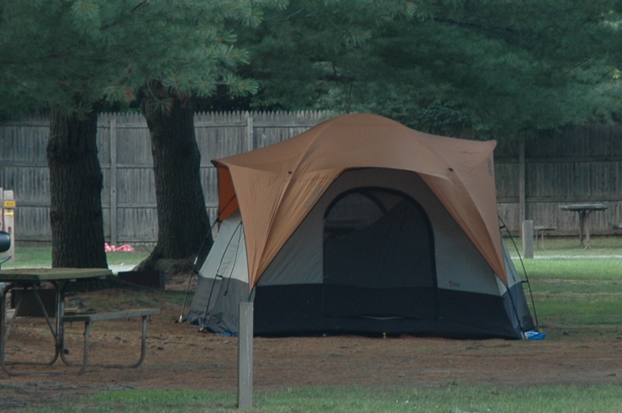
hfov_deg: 6.7
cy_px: 122
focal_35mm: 310
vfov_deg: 4.4
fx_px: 5350
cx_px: 389
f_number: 4.5
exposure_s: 1/30
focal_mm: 70
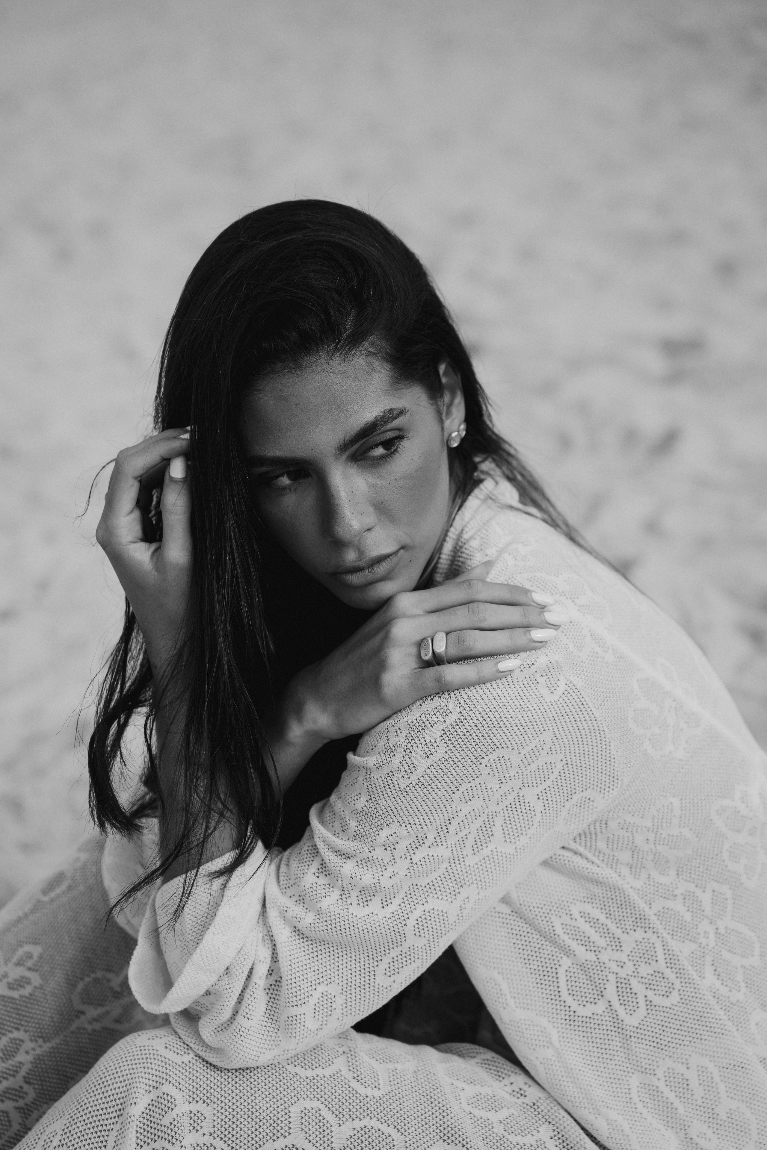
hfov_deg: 19.2
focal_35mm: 71
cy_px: 575
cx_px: 384
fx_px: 2269
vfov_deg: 28.5
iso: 160
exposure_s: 1/2000
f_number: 3.5
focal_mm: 71
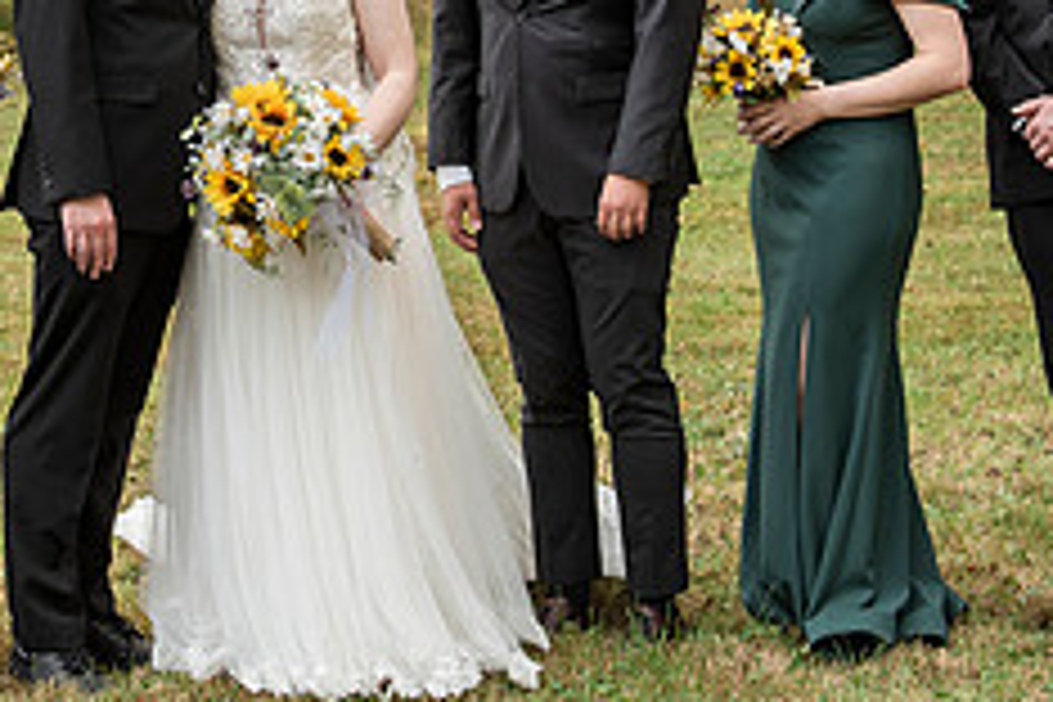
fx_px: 2603
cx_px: 279
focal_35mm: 89
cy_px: -65
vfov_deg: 15.0
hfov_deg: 22.7
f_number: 4.5
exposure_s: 1/400
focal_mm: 35
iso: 320
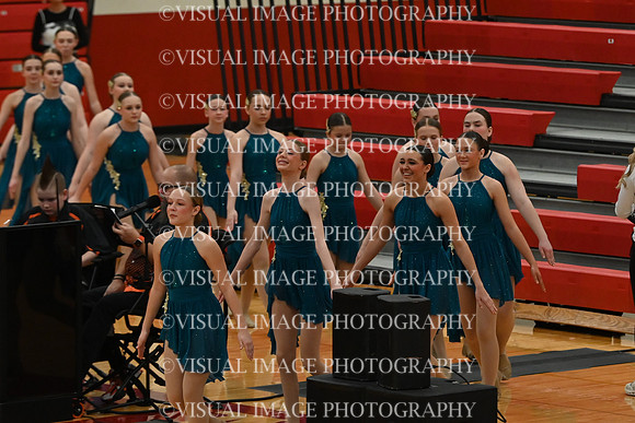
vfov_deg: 5.2
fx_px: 4622
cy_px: 212
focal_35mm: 262
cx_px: 318
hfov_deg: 7.9
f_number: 4
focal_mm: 175
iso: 5000
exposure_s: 1/400
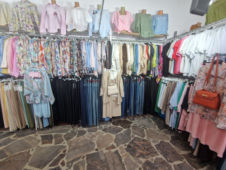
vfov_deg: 89.9
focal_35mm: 13
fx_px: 85
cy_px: 85
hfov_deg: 106.2
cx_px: 113
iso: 80
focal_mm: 2.2
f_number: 2.2
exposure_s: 1/50
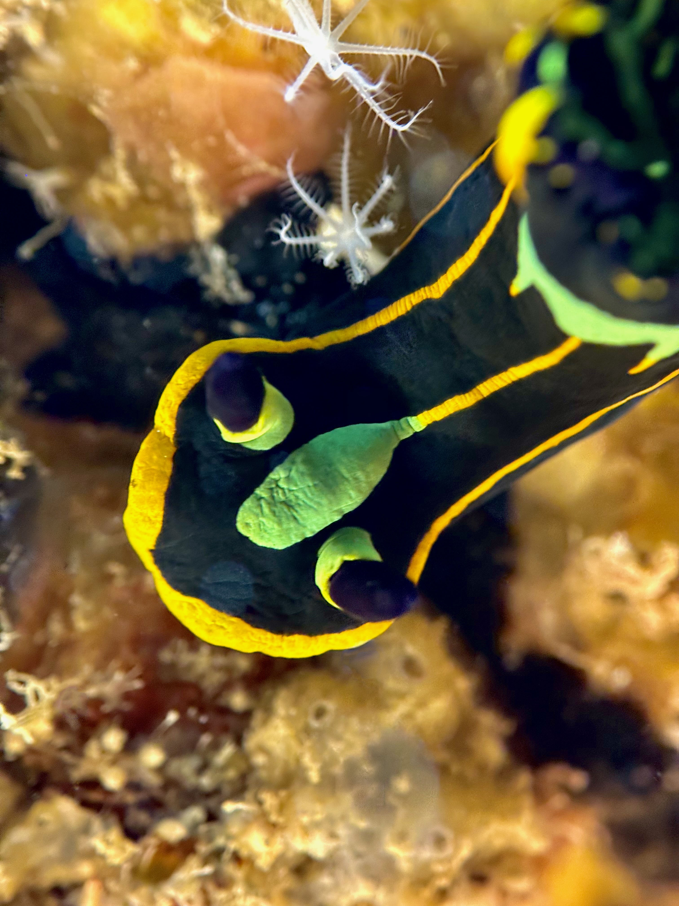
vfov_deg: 39.7
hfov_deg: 30.3
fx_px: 1255
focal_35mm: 48
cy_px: 453
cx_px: 340
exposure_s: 1/40
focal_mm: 6.86
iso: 400
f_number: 1.78
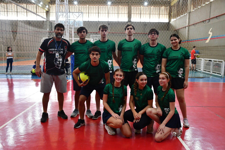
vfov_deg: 38.9
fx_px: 212
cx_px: 112
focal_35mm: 34
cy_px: 75
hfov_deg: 55.8
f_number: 3.8
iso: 1000
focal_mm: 23
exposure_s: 1/125
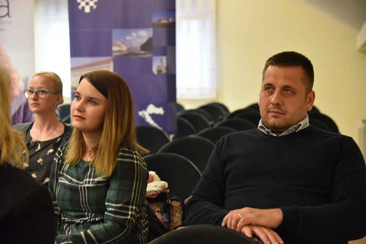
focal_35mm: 75
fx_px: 763
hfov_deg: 27.0
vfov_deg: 18.2
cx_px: 183
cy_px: 122
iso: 8000
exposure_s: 1/200
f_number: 4
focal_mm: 75
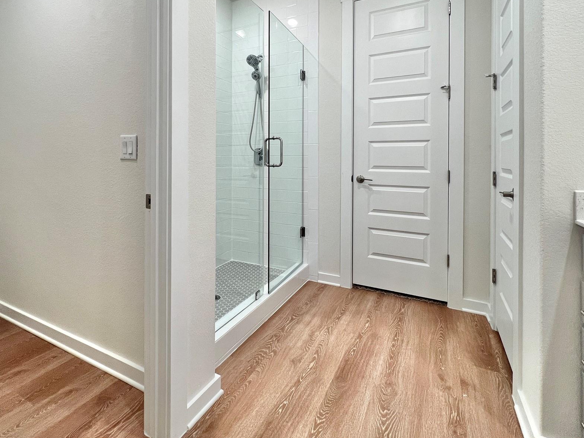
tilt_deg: +0.5
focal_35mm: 17
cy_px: 157
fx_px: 287
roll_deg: -0.3
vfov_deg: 73.1
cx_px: 274
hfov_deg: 90.9
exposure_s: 1/120
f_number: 1.8
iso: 160
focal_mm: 1.57
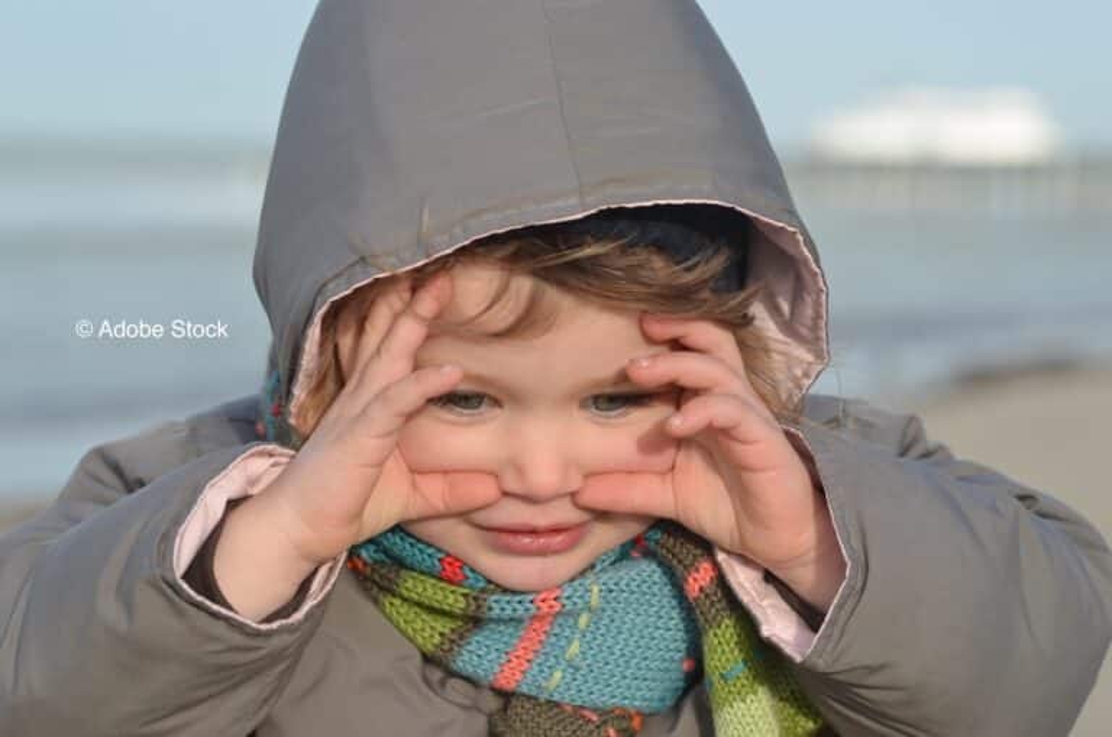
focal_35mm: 128
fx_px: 3931
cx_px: 556
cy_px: 368
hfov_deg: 16.1
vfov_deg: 10.7
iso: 200
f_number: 6.3
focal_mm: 85
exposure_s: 1/640
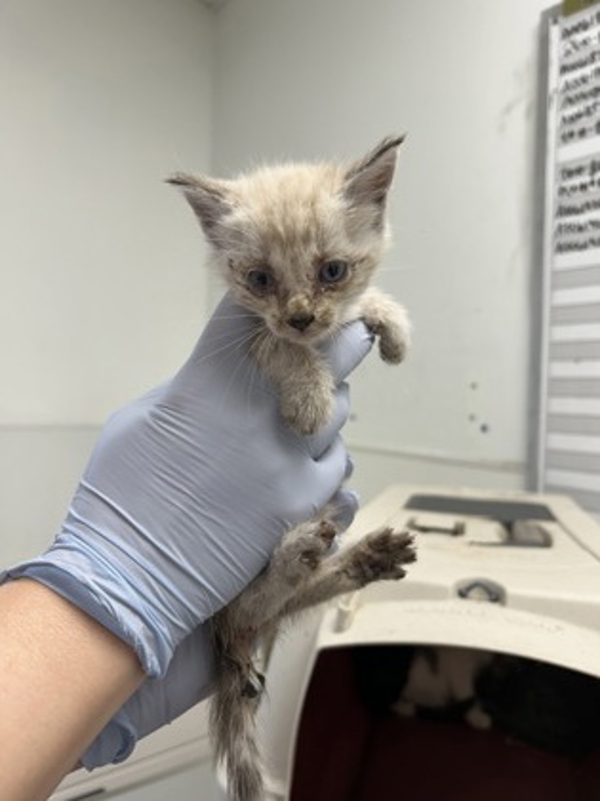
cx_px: 300
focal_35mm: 26
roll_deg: -0.6
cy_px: 400
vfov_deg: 67.3
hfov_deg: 53.1
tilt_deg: -1.0
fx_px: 601
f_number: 1.5
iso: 64
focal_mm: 5.7
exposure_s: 1/120
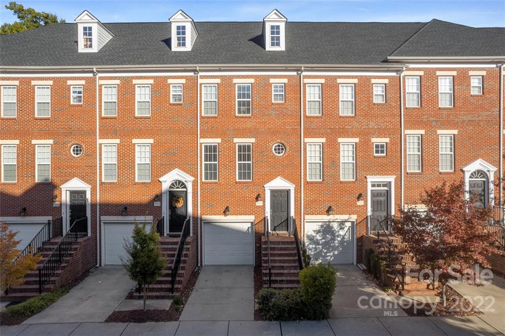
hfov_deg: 78.6
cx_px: 252
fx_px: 308
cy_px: 168
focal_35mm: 22
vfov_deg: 57.1
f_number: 2.8
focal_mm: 8.38
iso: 100
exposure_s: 1/1500
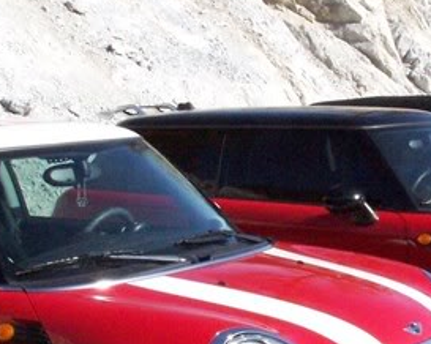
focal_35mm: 110
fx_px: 1402
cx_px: 355
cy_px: 232
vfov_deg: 14.0
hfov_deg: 17.3
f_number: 8
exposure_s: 1/750
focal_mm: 8
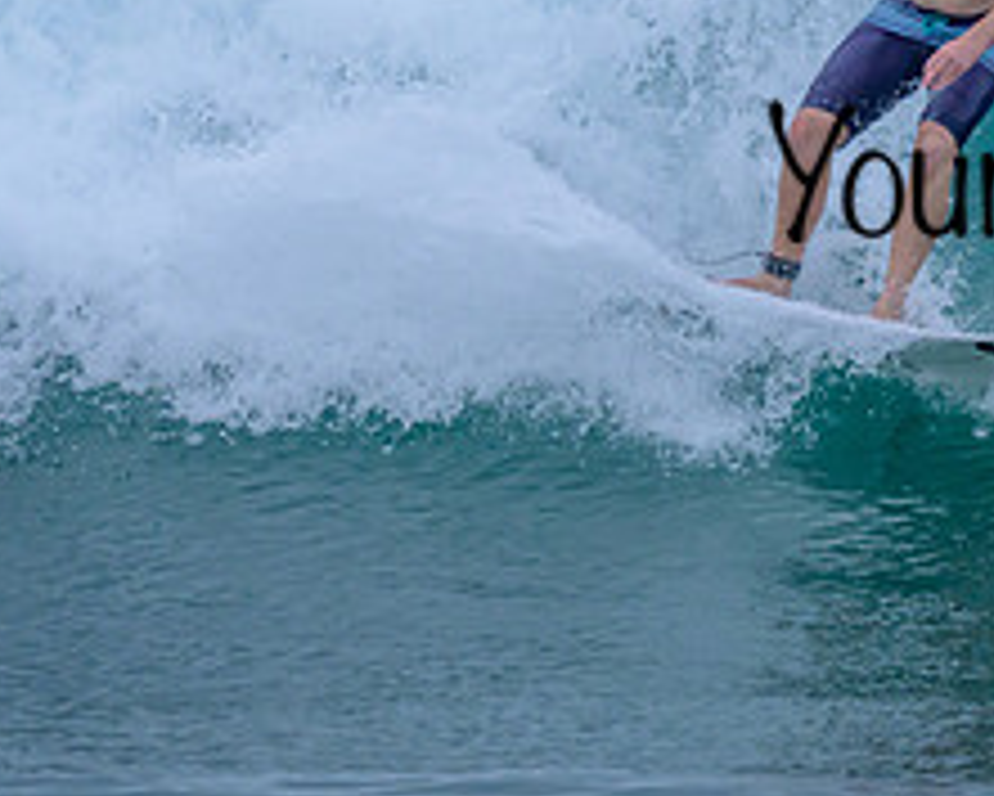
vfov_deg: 0.6
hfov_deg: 0.8
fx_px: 74374
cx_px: 864
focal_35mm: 2527
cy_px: -113
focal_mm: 800
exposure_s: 1/2000
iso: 1100
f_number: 6.3
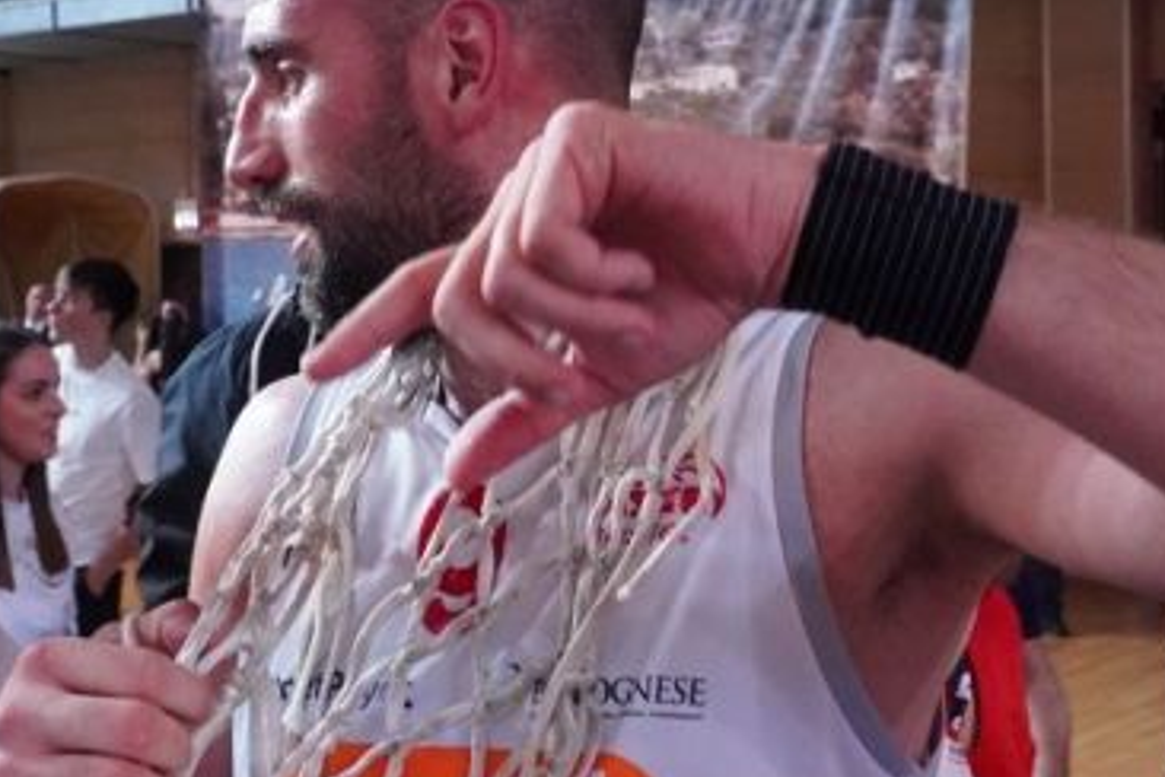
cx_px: 573
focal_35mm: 59
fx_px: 1909
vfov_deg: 22.9
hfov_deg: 33.9
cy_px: 232
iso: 5000
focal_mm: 18
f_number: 5.6
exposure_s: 1/320
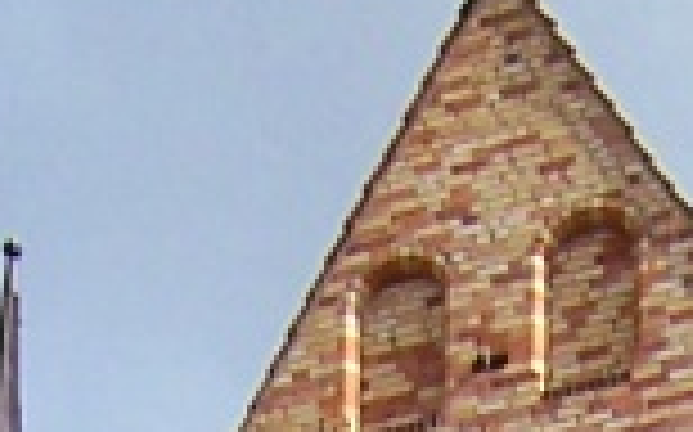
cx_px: 630
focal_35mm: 127
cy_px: 1526
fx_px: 2397
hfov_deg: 16.2
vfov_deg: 8.0
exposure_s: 1/400
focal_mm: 3.8
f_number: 5.6
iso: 64
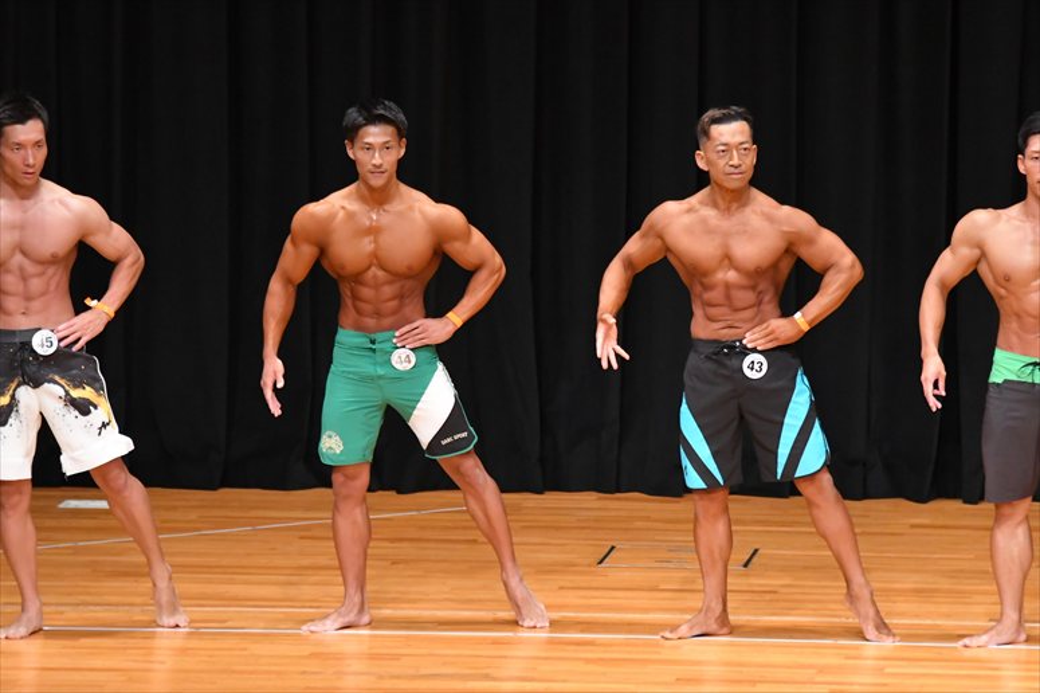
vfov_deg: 5.1
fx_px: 7796
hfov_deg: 7.6
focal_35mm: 270
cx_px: 520
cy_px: 346
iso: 5000
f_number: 5.6
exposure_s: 1/400
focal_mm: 180
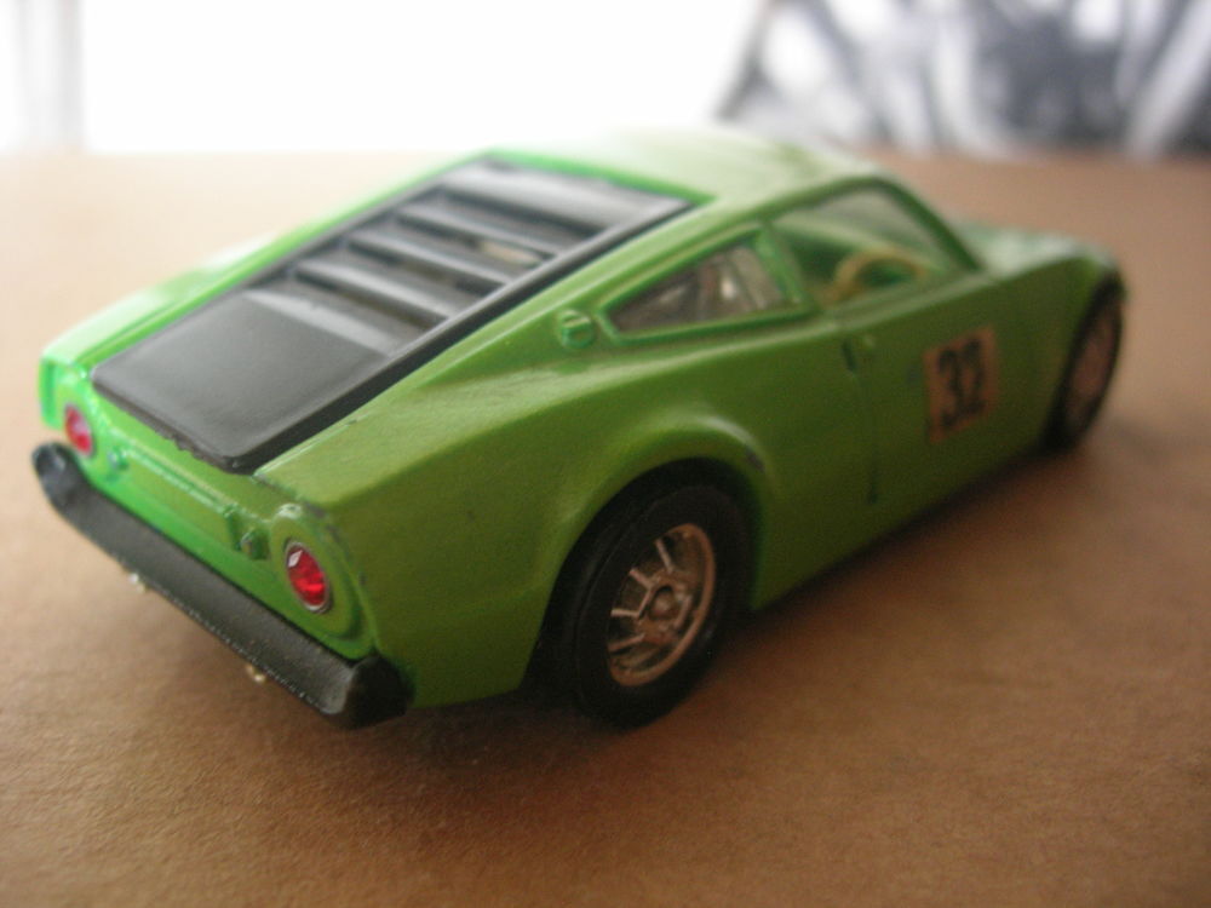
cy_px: 454
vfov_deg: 37.7
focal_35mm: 38
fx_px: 1329
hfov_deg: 49.0
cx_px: 606
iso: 144
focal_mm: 7.8
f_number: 2.8
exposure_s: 1/3.2
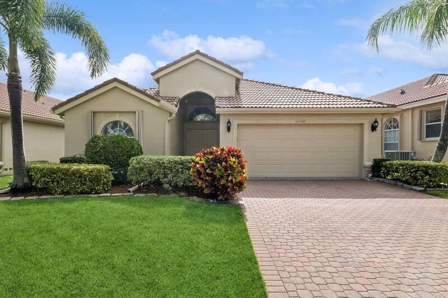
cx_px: 224
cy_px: 149
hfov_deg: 87.0
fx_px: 236
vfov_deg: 64.5
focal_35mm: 19
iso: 100
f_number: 11
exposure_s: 1/250
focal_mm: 19
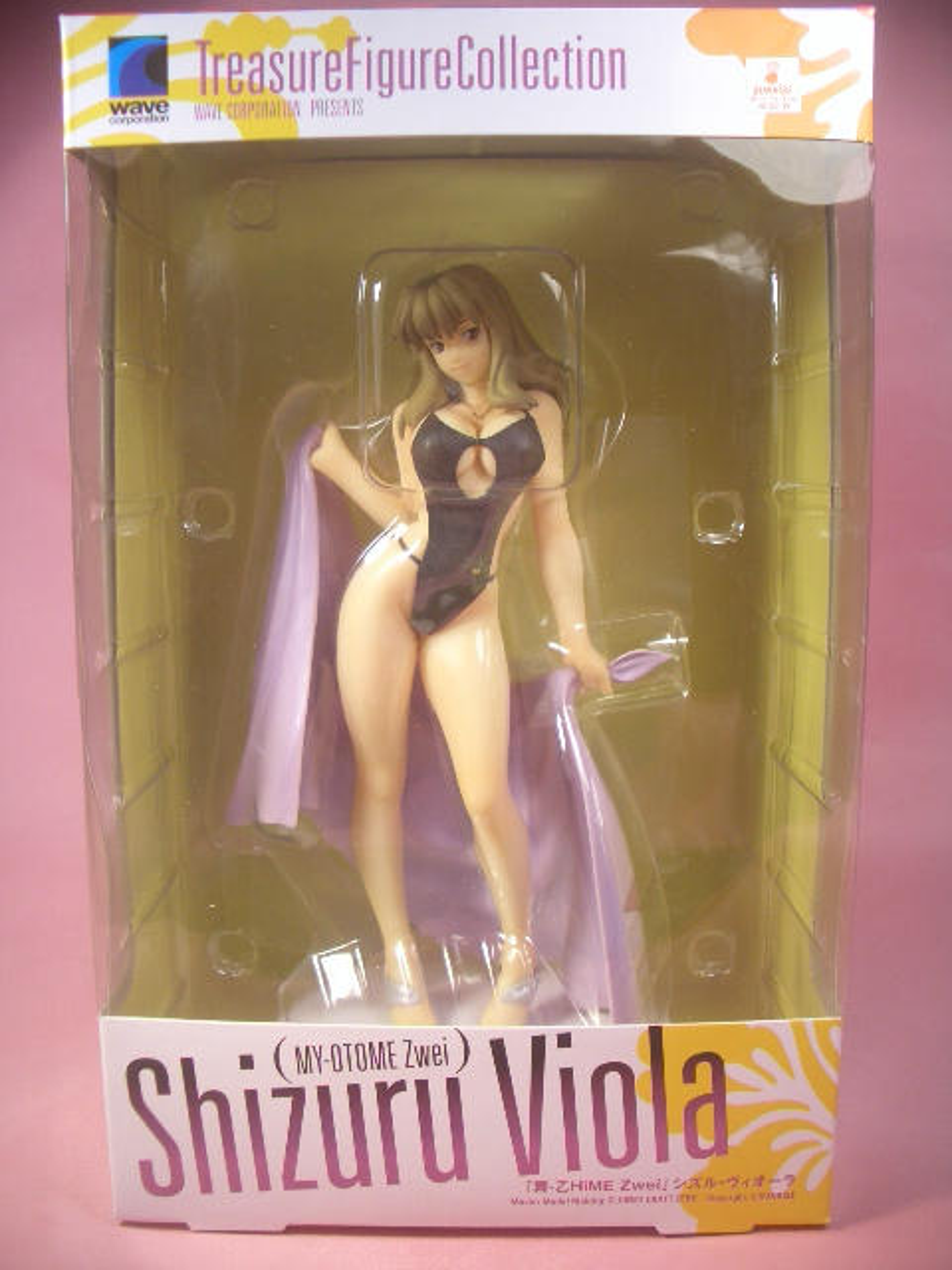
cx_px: 476
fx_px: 1283
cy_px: 635
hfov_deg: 40.7
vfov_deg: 52.6
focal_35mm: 35
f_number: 2.6
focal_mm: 5.8
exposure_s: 1/125
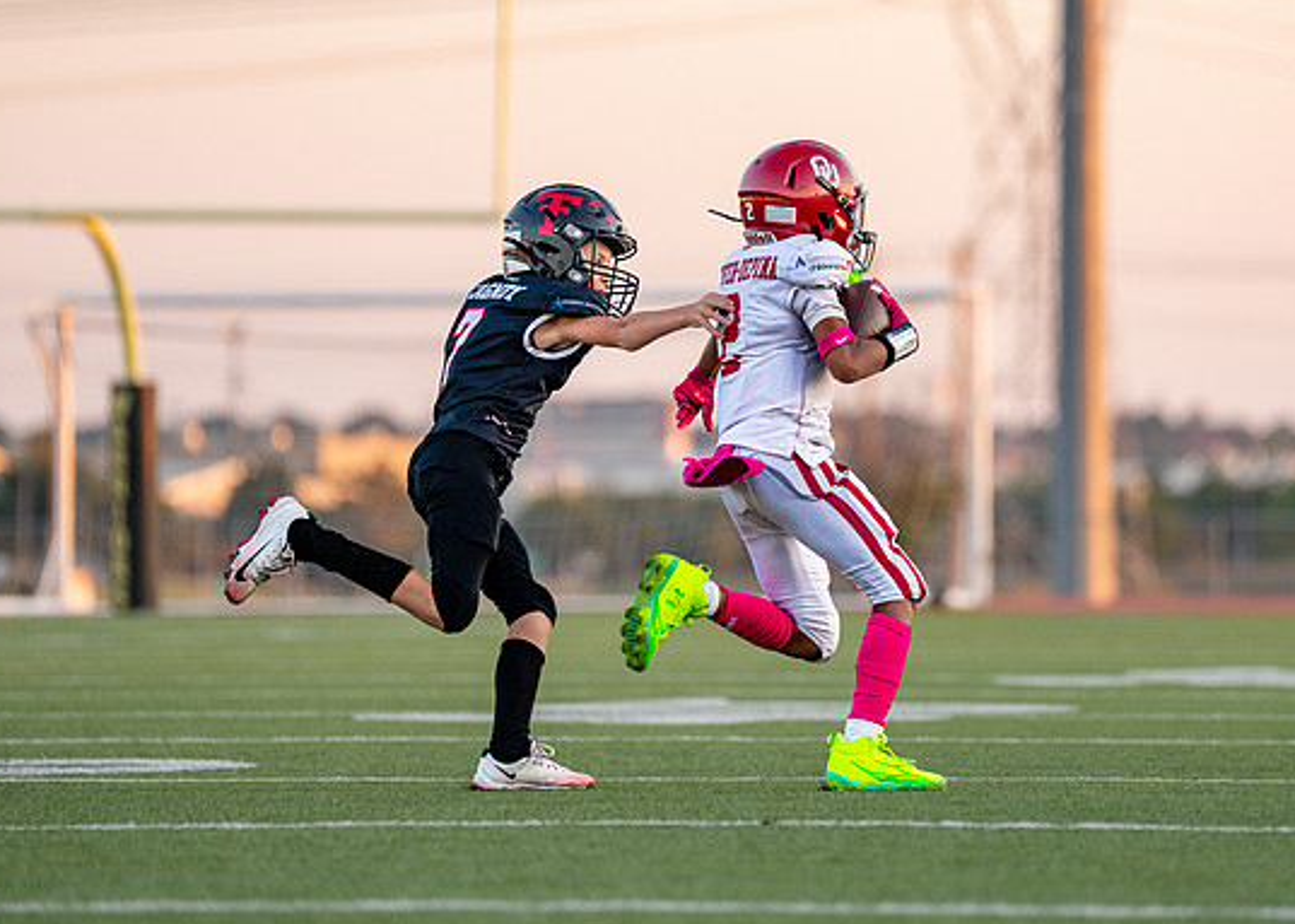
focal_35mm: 310
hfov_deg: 6.5
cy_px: 318
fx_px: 11396
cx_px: 798
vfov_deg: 4.6
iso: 800
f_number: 2.8
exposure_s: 1/1250
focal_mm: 200
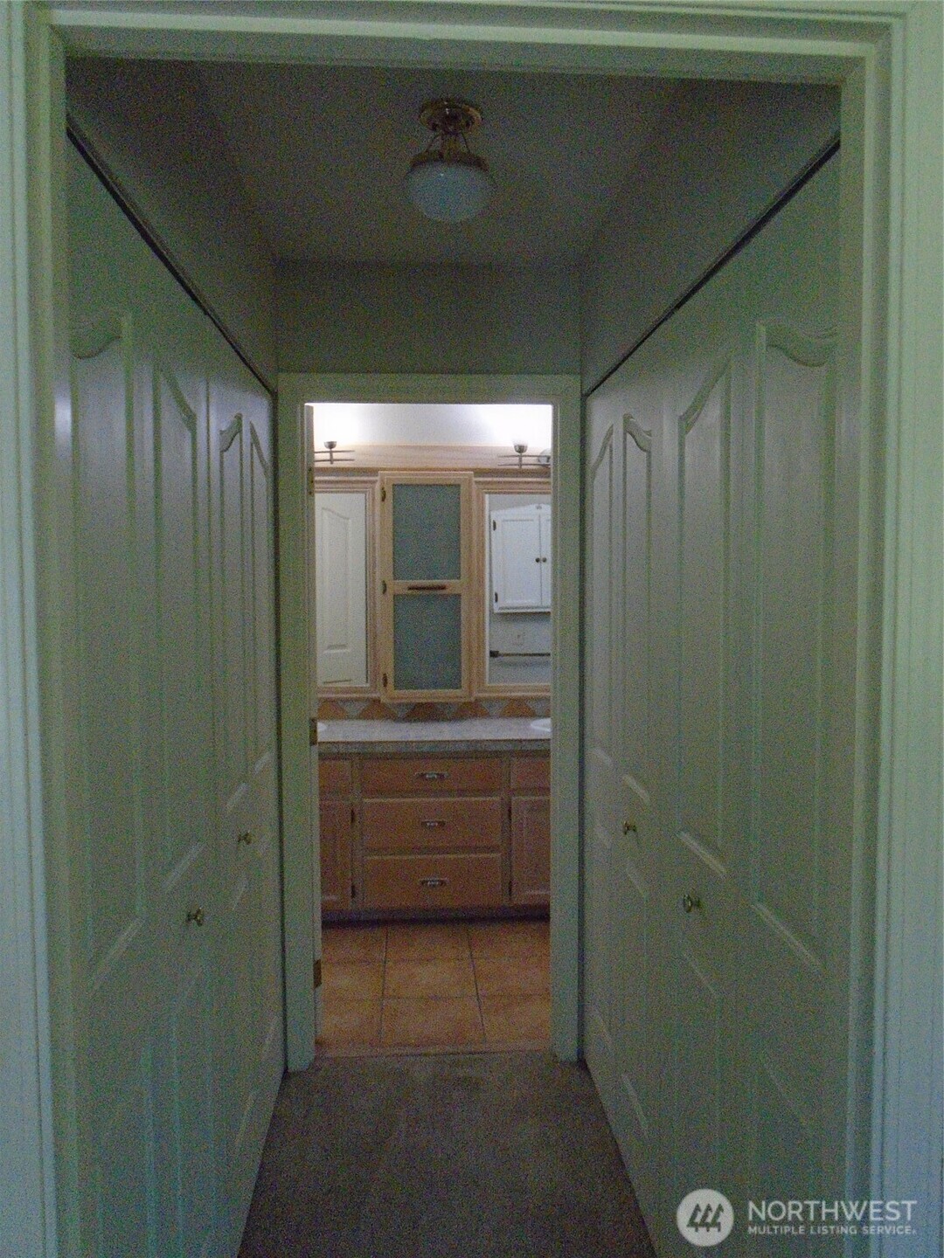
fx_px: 945
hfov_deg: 53.1
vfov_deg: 67.3
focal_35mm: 26
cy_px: 629
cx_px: 472
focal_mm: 4.6
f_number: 3.2
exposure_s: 1/160
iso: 800
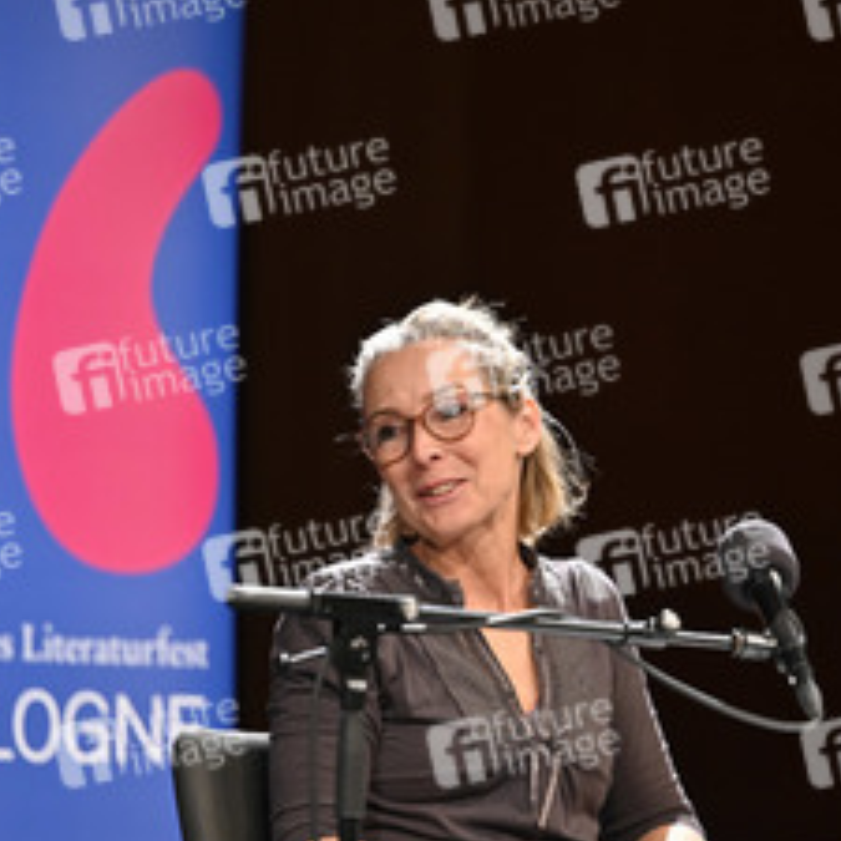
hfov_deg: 5.2
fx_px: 9346
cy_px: 463
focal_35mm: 340
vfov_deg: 5.2
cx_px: 574
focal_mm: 200
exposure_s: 1/320
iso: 1600
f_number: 2.8
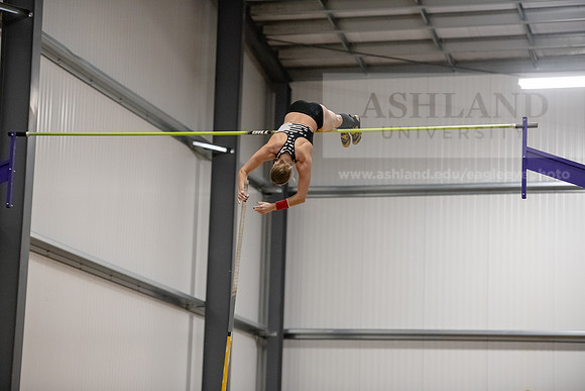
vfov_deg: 11.4
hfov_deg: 17.1
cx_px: 292
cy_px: 196
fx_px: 1950
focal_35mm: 120
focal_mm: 120
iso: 6400
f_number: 2.8
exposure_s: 1/1000
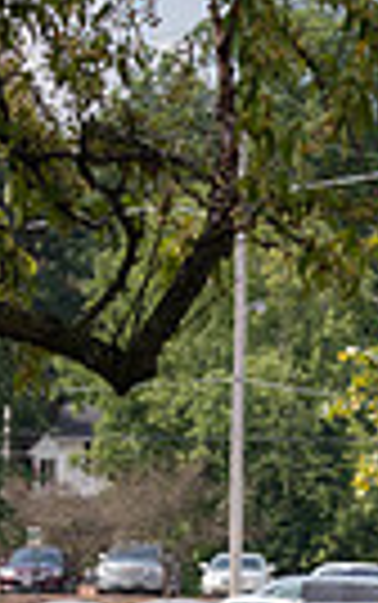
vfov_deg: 4.8
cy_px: 821
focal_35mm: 432
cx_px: 598
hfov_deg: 3.0
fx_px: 7105
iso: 125
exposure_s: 1/400
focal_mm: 98
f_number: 5
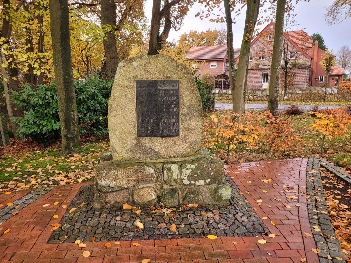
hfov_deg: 67.3
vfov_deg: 53.1
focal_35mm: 26
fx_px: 264
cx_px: 176
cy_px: 132
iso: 125
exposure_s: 1/100
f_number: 1.8
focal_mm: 5.4
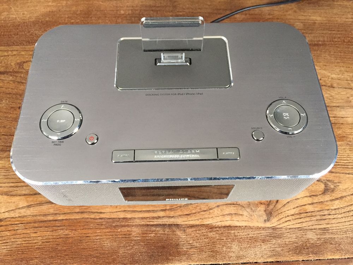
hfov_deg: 61.7
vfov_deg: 48.2
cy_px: 132
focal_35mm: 29
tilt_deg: -63.2
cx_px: 176
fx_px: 296
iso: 250
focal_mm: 4.15
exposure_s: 1/25
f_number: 2.2
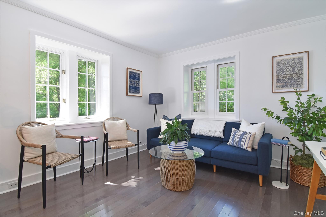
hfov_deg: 95.0
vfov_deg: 72.0
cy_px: 108
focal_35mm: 16
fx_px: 149
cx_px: 163
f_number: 11
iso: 640
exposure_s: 1/40
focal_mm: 11
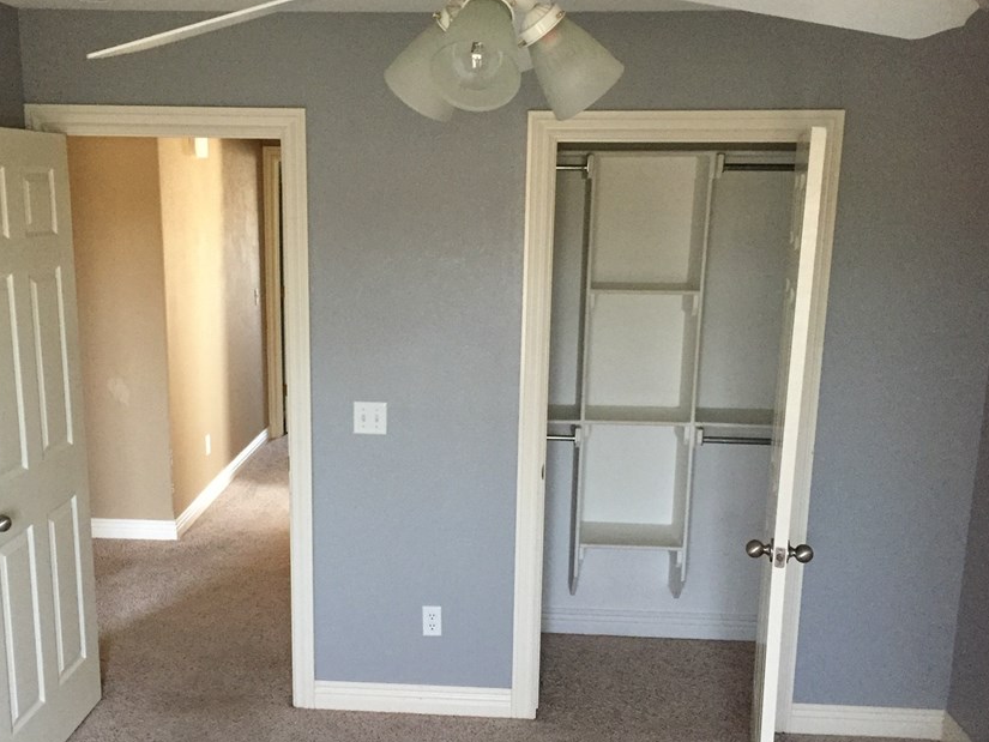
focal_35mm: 36
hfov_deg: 51.3
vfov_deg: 39.6
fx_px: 1029
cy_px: 422
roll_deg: -0.3
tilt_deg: -13.0
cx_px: 441
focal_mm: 4.15
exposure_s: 1/30
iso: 250
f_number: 2.2
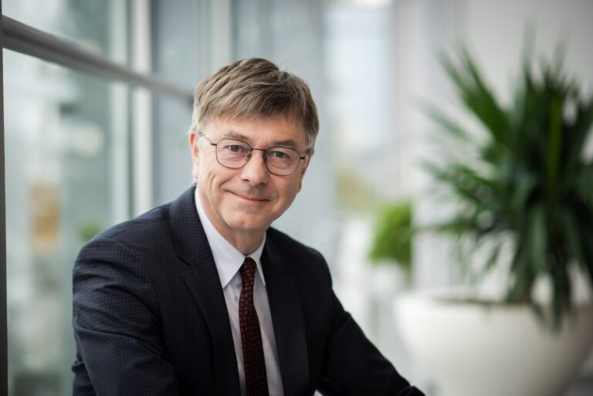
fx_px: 1401
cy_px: 198
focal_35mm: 85
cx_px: 296
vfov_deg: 16.1
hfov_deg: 23.9
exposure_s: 1/160
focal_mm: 85
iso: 160
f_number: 2.2
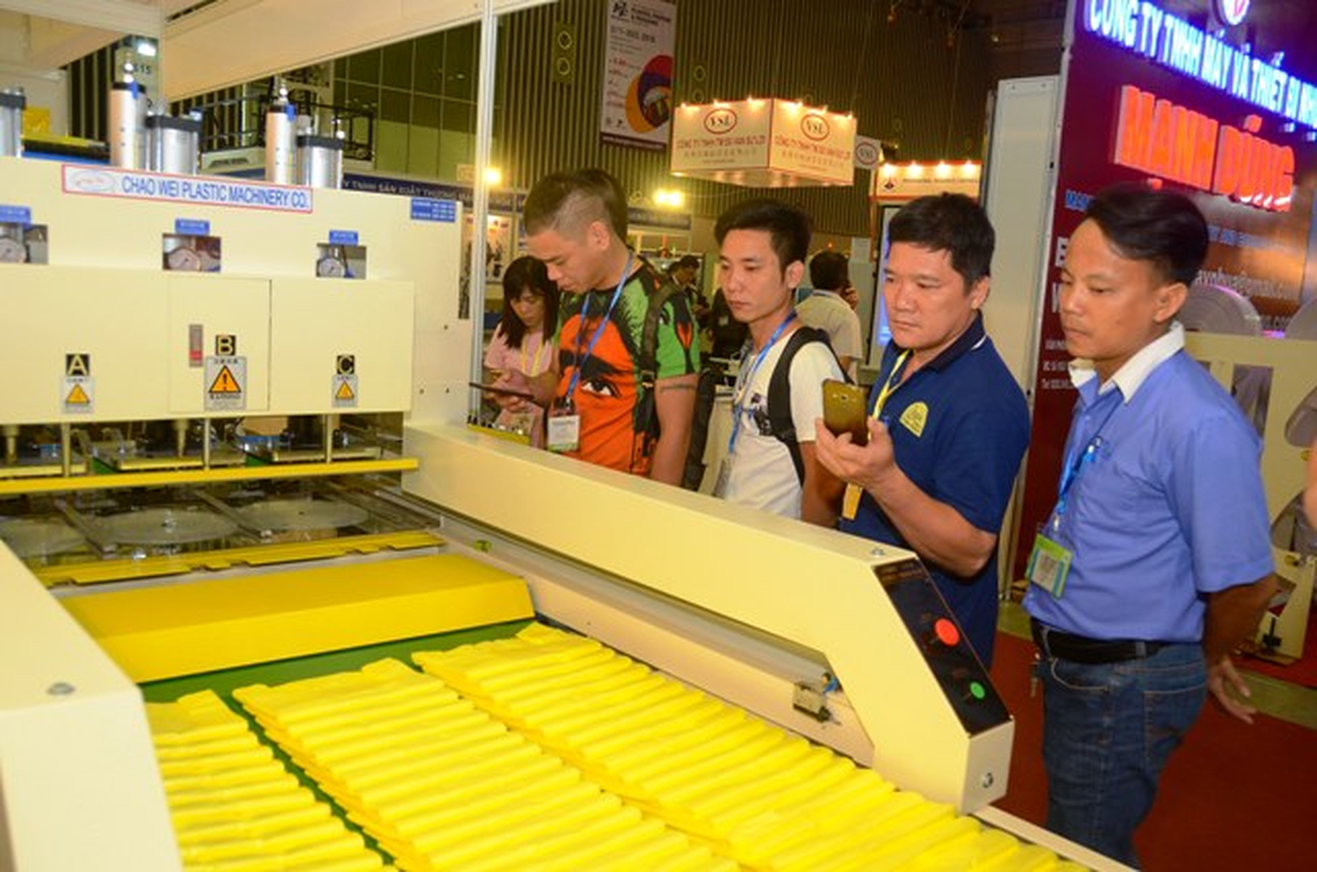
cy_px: 436
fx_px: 1095
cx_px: 658
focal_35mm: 30
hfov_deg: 62.0
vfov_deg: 43.4
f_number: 4.5
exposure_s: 1/80
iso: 640
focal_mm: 20
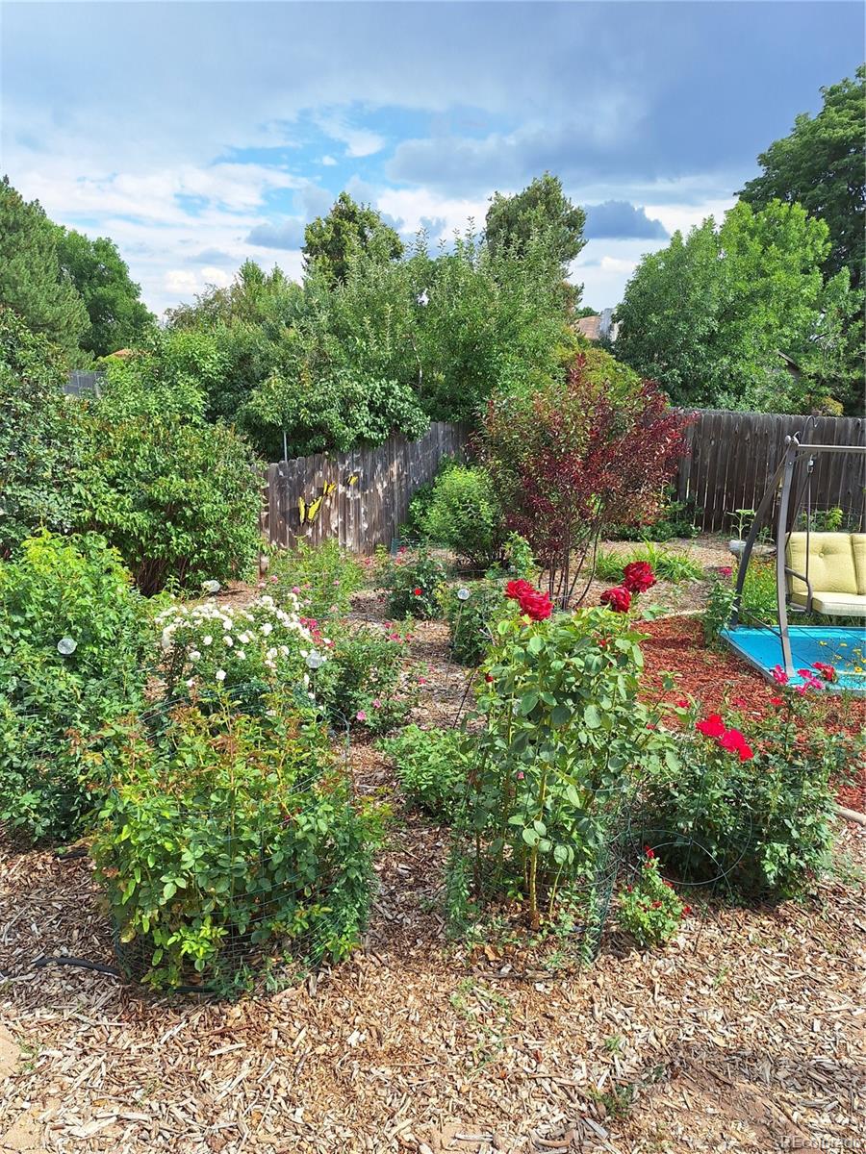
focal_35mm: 23
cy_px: 577
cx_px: 433
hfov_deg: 58.9
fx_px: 767
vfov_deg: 73.9
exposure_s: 1/1389
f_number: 1.8
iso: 40
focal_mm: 5.54
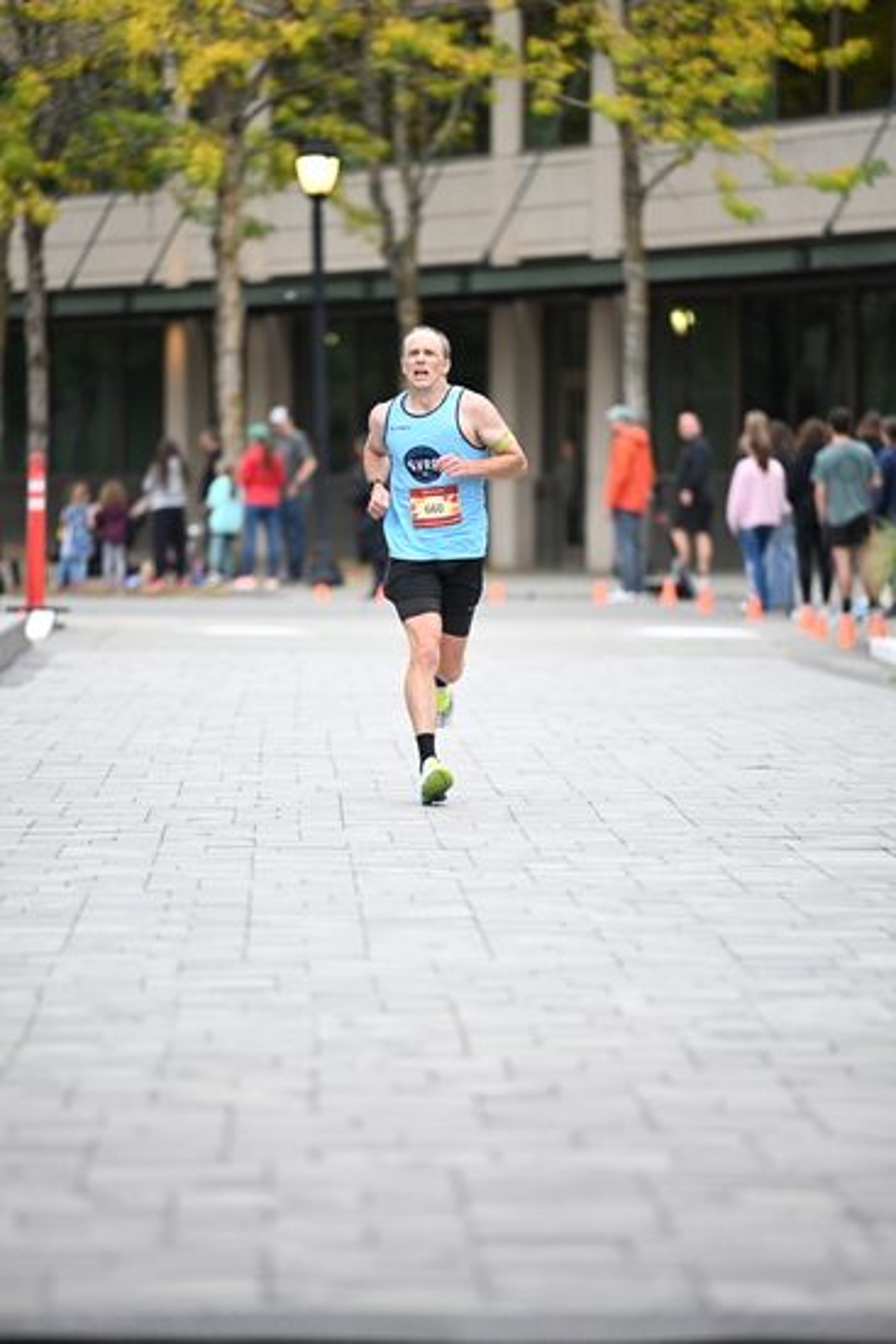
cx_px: 448
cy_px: 672
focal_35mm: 200
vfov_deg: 10.3
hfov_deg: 6.9
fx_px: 7461
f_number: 2.8
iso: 1600
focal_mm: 200
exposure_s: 1/1000
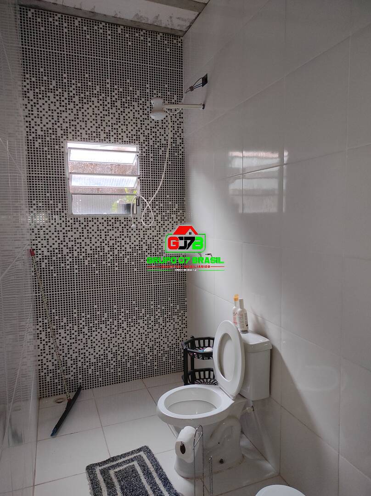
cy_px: 248
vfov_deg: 69.4
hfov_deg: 54.8
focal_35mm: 25
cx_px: 186
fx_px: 358
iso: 423
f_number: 1.89
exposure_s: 1/30
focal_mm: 5.43
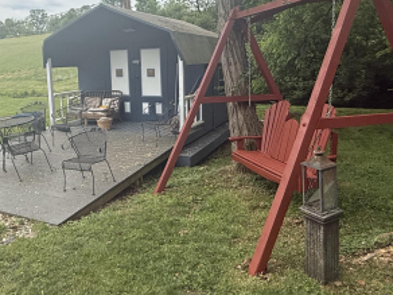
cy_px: 105
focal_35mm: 32
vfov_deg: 43.7
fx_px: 363
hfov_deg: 56.3
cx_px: 154
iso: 64
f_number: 2.2
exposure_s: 1/717
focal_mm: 2.22
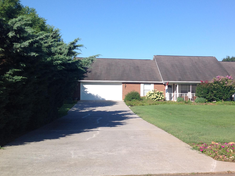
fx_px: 312
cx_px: 147
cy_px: 89
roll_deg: -0.7
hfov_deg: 40.9
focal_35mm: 46
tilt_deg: +2.6
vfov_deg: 31.5
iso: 50
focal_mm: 4.28
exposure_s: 1/1439
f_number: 2.4
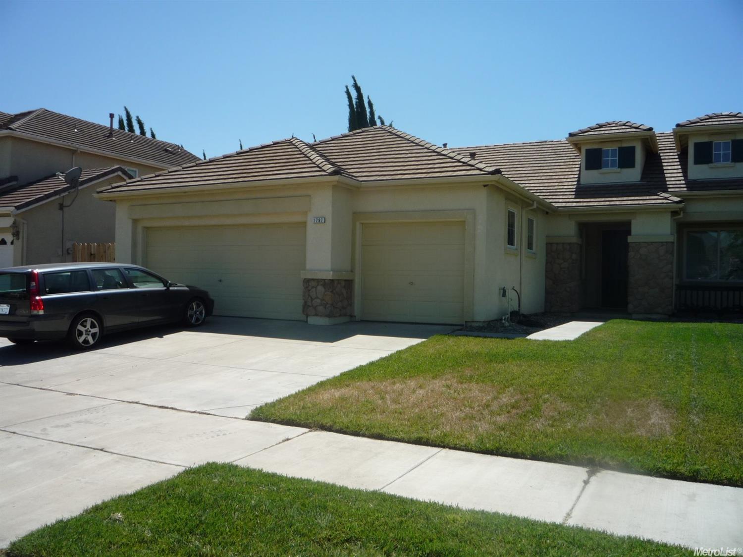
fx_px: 644
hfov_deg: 60.0
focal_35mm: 30
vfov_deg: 46.8
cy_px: 278
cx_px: 372
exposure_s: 1/500
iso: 100
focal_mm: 5.2
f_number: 5.6
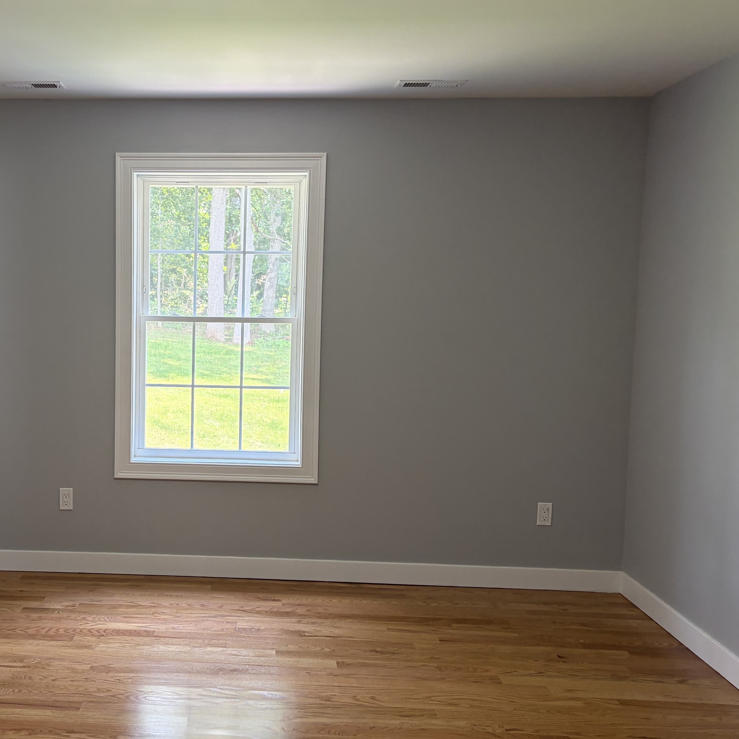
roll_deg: -0.2
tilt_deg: -5.0
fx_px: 942
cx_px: 187
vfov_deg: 42.8
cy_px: 370
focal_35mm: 39
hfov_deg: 41.6
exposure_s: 1/60
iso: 100
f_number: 1.6
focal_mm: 5.96
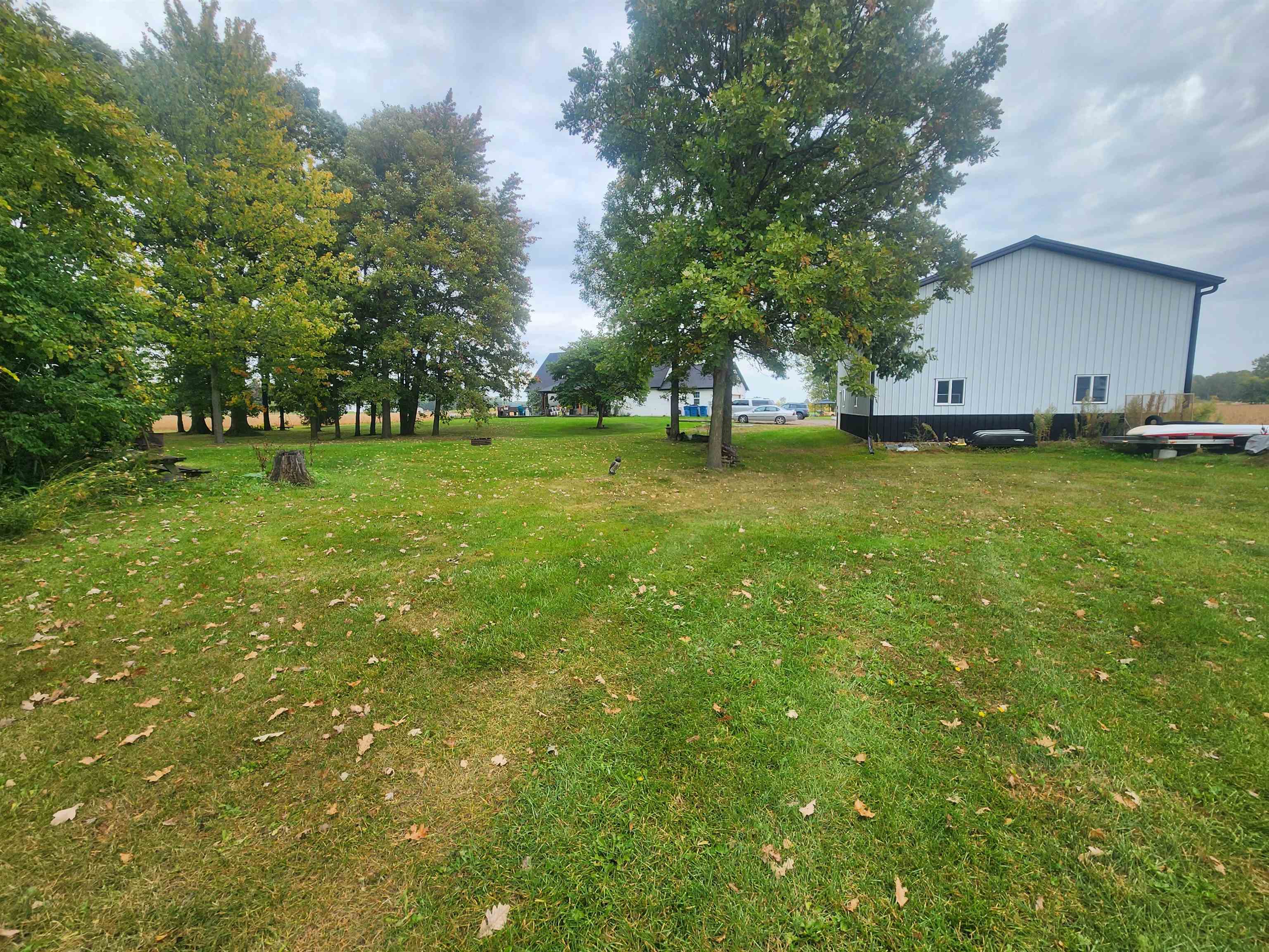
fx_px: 477
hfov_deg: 106.2
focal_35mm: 13
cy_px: 476
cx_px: 634
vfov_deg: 89.9
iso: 50
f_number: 2.2
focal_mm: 2.2
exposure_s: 1/412
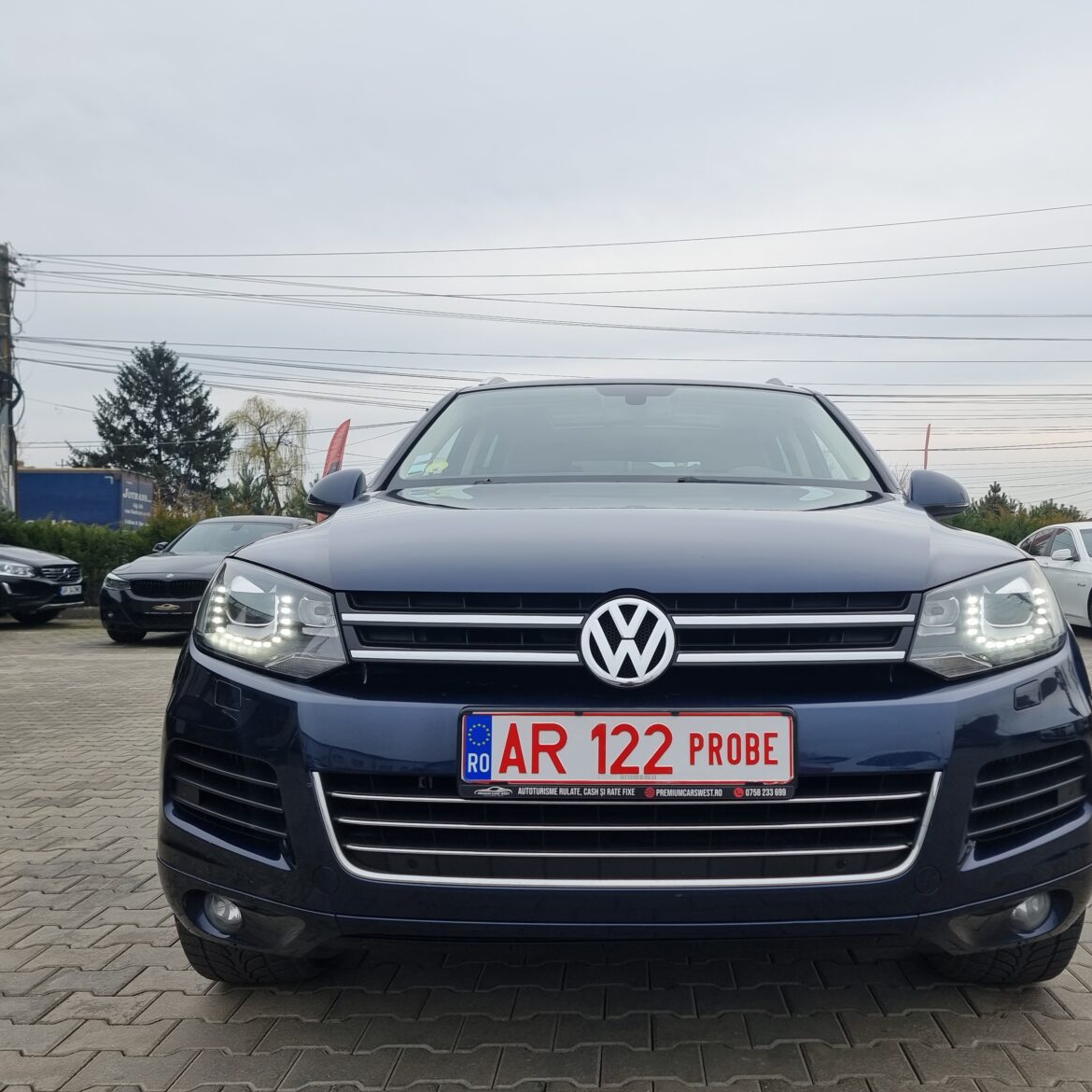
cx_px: 628
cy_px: 551
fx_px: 1035
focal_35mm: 29
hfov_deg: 55.4
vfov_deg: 55.6
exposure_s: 1/351
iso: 50
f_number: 1.8
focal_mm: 6.7
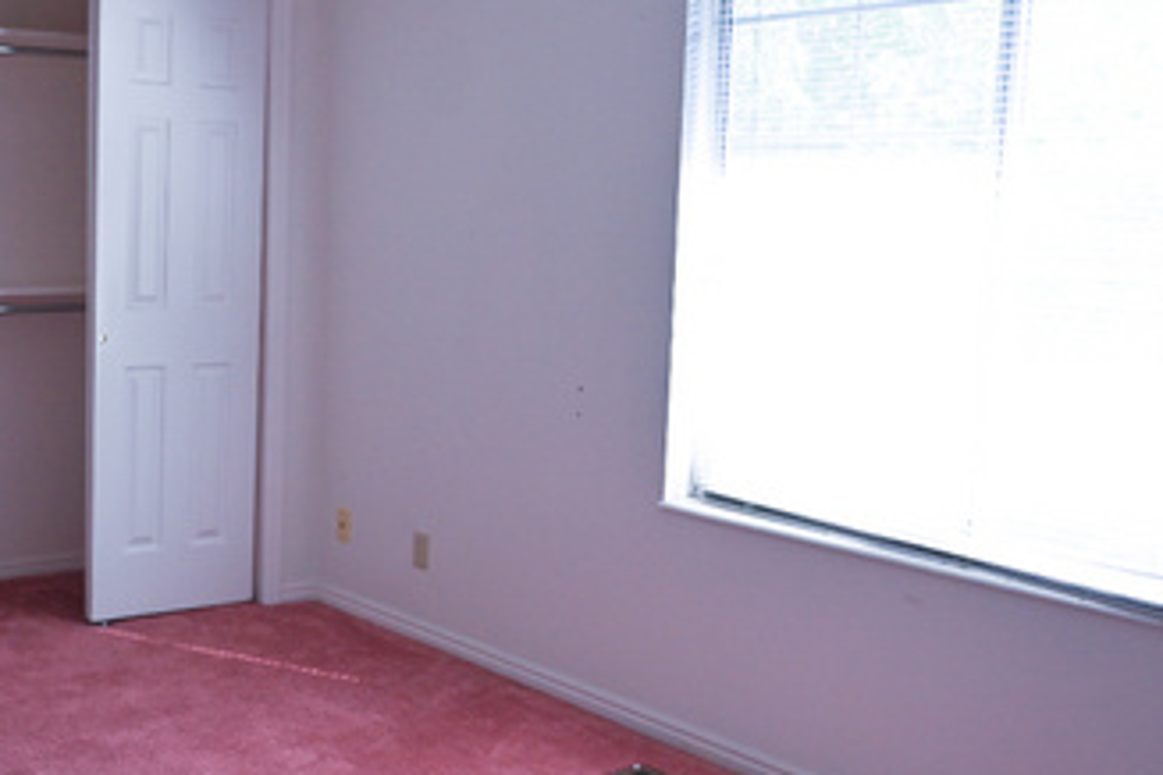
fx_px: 1518
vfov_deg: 28.6
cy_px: 386
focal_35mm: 47
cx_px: 213
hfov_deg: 40.0
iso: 400
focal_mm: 24
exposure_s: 1/200
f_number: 4
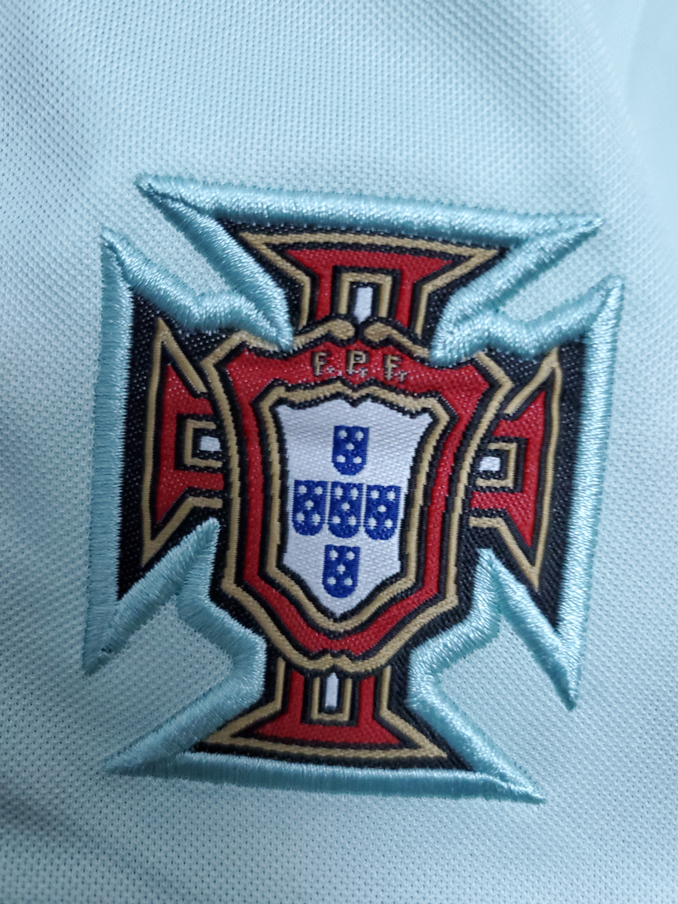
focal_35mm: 26
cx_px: 339
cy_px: 452
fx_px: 679
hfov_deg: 53.1
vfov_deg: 67.3
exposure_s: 1/30
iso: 500
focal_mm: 4.3
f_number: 1.5
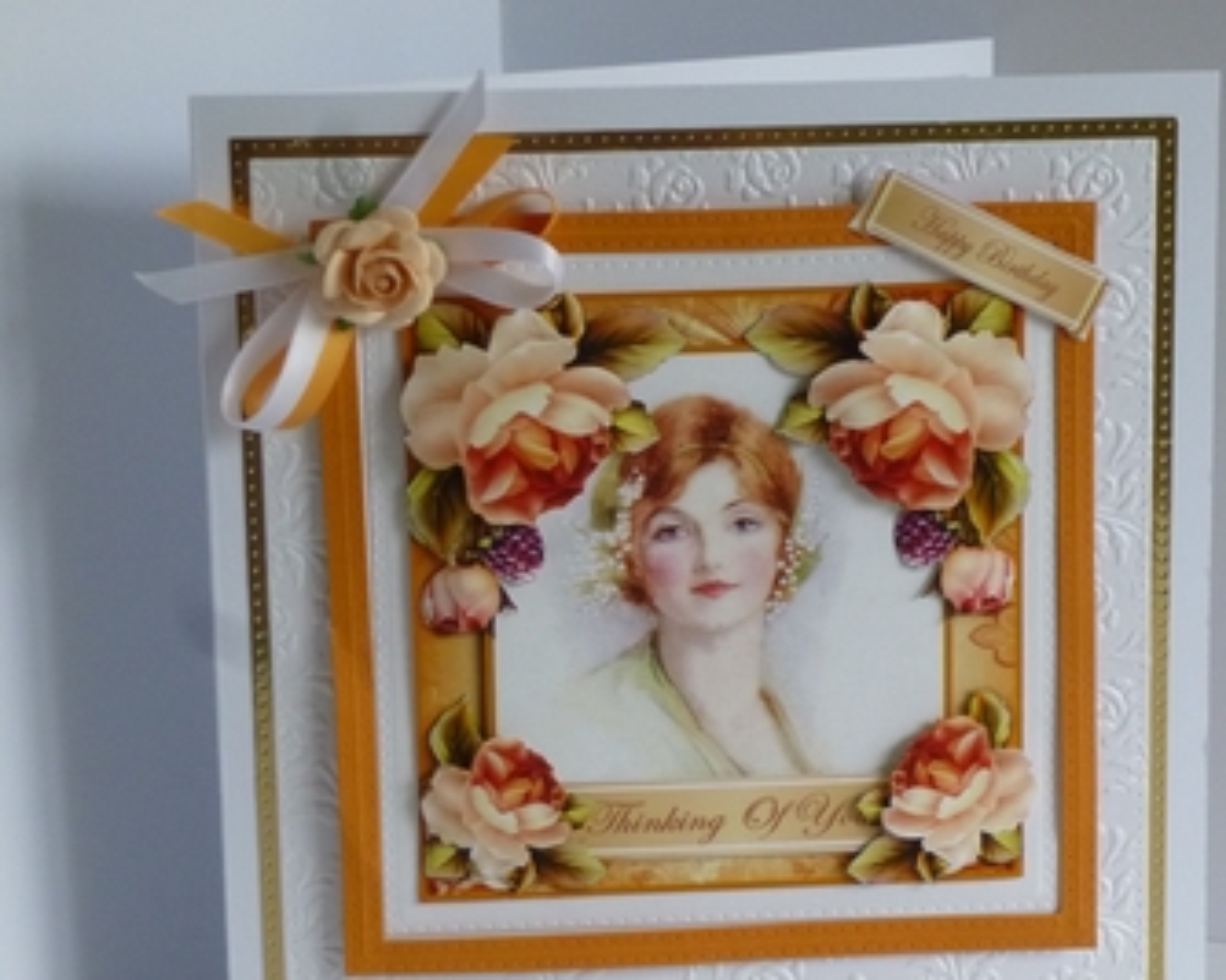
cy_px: 578
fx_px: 3482
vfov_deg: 16.0
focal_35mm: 96
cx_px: 708
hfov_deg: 20.0
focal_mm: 13.2
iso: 400
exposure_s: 1/50
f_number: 4.7
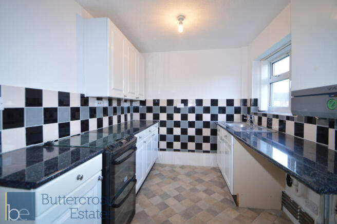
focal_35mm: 15
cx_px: 168
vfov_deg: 77.2
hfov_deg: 100.4
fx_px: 140
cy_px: 112
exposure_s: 1/60
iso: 400
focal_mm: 10
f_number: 3.5
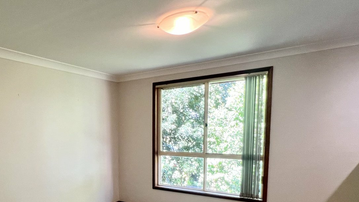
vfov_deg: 44.3
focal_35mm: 25
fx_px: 238
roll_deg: +1.7
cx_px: 80
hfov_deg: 68.1
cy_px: 153
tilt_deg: -5.9
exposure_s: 1/50
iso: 125
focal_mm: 1.57
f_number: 1.8
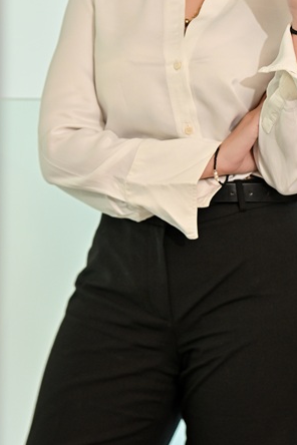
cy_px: -5
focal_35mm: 201
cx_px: 130
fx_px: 2487
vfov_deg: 10.2
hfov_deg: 6.8
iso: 640
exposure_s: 1/200
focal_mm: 85
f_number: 2
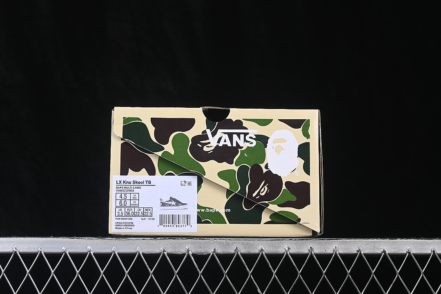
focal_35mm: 75
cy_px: 147
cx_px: 220
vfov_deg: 18.2
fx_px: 919
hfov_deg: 27.0
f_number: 8
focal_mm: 50
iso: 160
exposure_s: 1/60
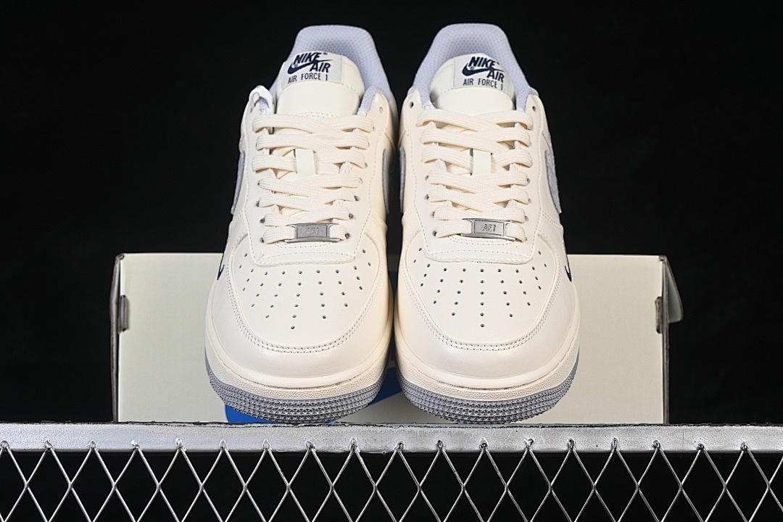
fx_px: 1631
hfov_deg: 27.0
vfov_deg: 18.2
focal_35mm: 75
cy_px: 261
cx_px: 392
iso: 160
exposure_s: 1/80
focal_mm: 50
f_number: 8
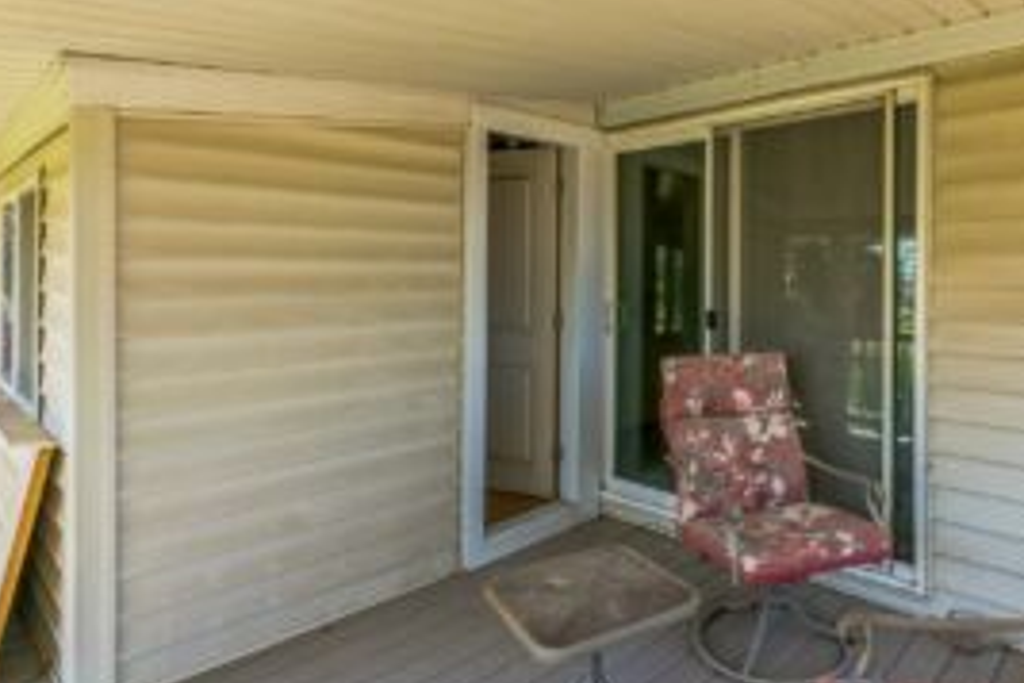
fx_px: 597
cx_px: 652
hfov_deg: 79.4
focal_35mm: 21
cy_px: 236
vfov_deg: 58.3
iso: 200
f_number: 8
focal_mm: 14
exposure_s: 1/80
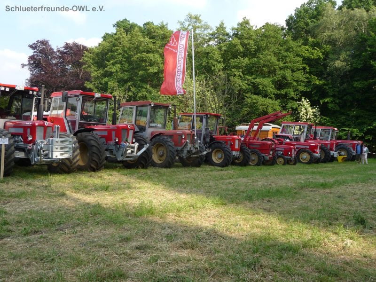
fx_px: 348
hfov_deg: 56.8
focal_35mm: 32
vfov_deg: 44.2
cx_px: 188
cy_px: 141
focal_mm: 5.3
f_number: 3.5
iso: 100
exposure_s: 1/320
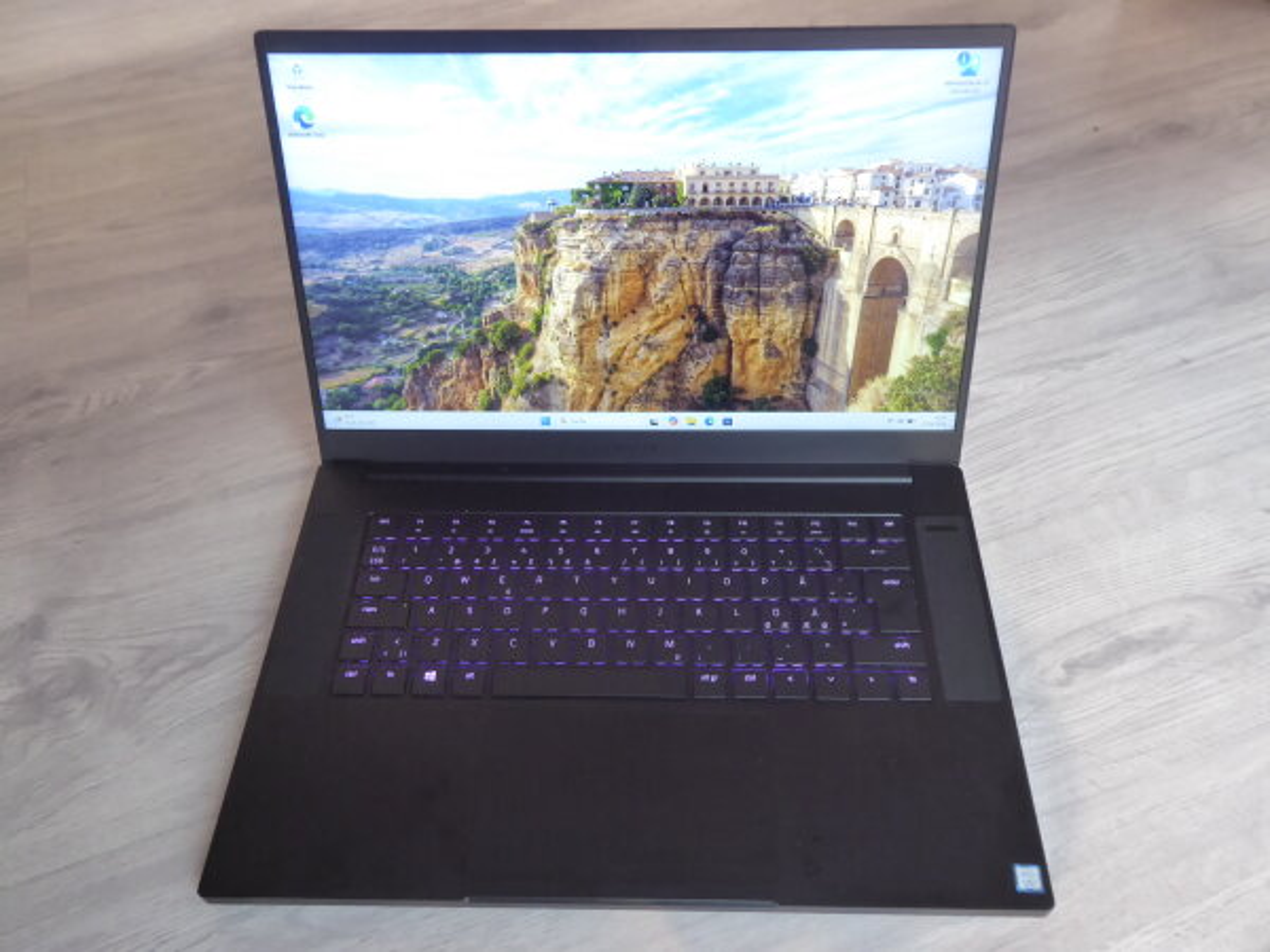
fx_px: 1064
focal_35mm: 29
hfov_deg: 61.7
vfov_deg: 48.2
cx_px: 635
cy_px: 476
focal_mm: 5
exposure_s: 1/25
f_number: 3.5
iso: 400
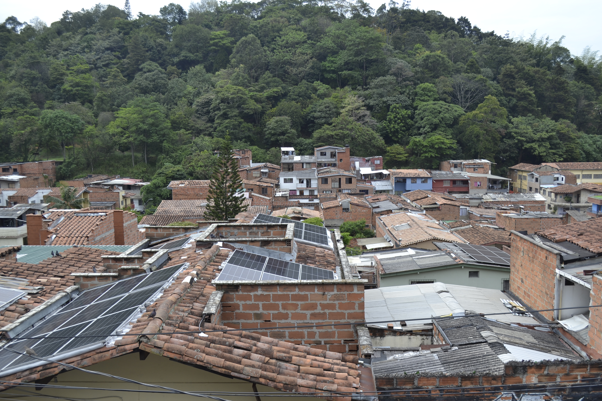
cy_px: 200
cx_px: 301
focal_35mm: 36
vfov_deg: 36.9
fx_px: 602
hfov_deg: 53.1
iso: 100
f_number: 5.6
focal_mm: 24
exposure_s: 1/125
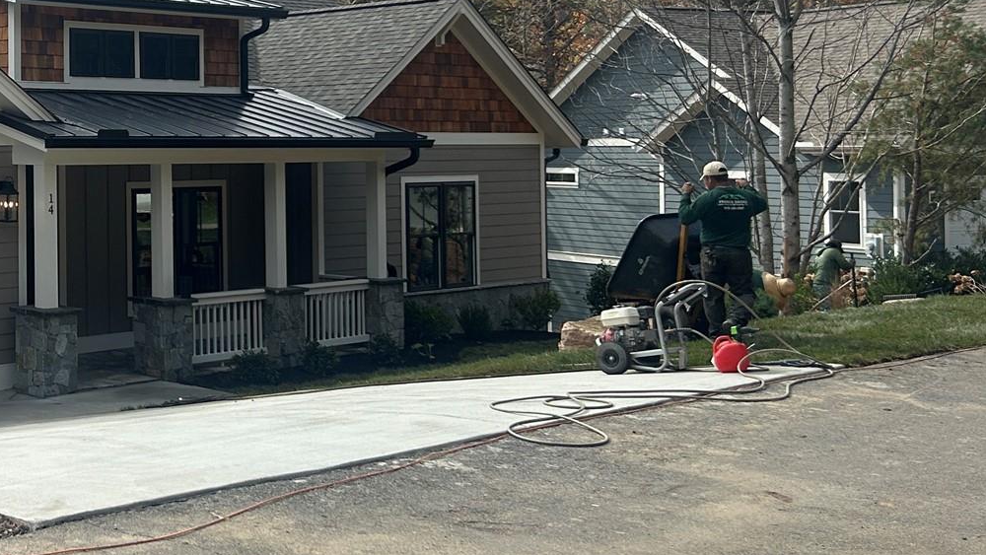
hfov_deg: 33.3
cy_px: 133
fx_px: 1517
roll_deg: +0.9
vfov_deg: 20.6
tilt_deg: +0.9
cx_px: 27
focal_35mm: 58
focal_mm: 5.7
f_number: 1.5
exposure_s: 1/3356
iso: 50
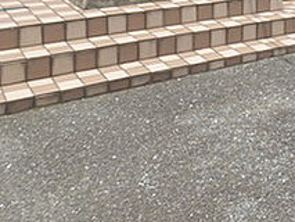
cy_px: -62
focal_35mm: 60
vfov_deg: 22.1
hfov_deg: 29.2
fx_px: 512
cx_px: 321
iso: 100
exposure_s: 1/1000
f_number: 2.8
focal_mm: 3.58
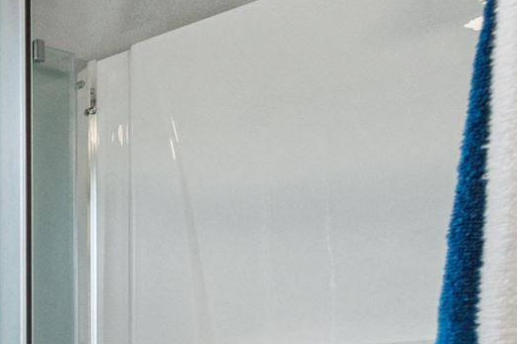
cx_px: -422
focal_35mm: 59
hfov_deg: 21.5
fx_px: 847
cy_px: 474
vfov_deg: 20.5
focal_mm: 10
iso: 500
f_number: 9
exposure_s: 1/80
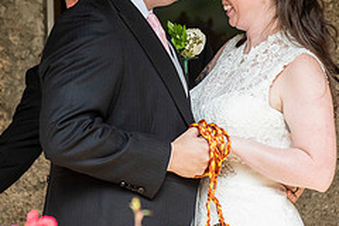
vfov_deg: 2.8
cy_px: 20
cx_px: 174
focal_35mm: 483
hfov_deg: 4.3
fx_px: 4548
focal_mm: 200
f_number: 3.5
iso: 400
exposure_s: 1/640
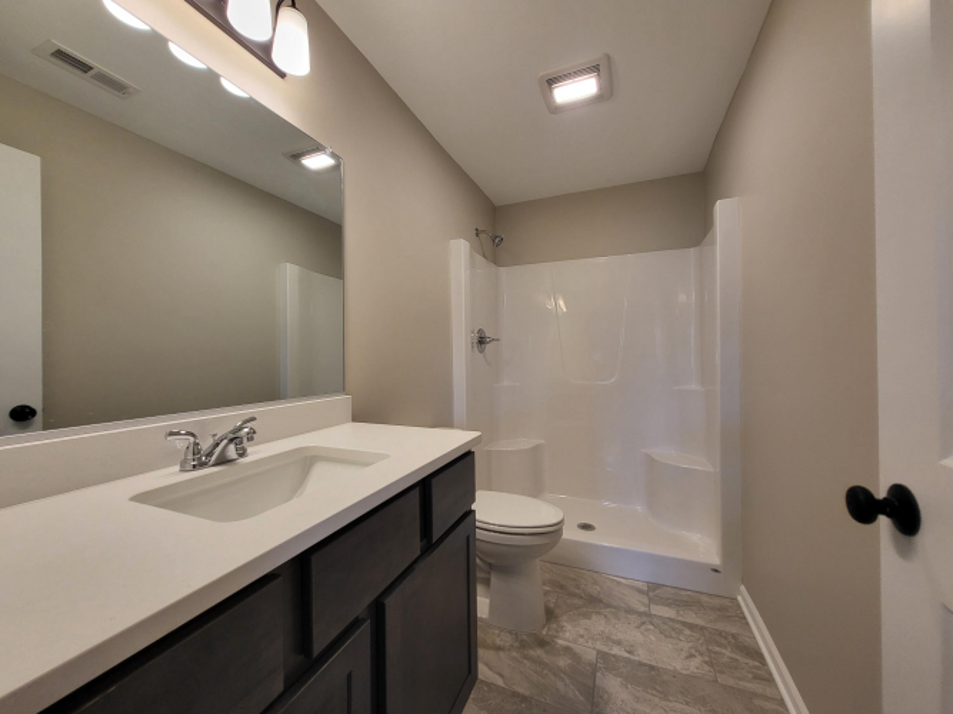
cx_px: 476
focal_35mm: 13
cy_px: 357
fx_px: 358
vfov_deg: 89.9
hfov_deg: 106.2
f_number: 2.2
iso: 64
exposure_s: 1/60
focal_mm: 1.74
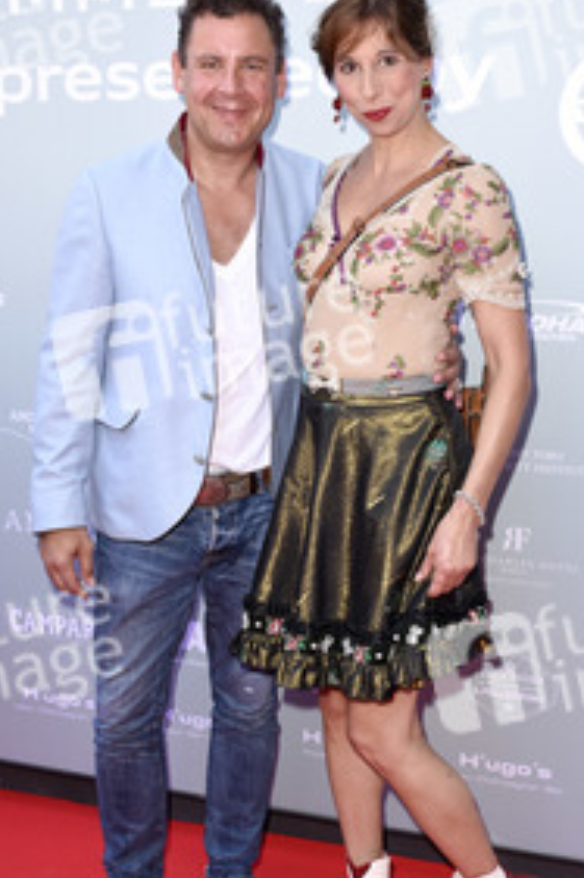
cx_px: 303
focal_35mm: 47
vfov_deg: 41.8
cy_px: 503
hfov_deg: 28.6
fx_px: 1145
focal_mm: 22
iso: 320
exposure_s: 1/160
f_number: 6.3
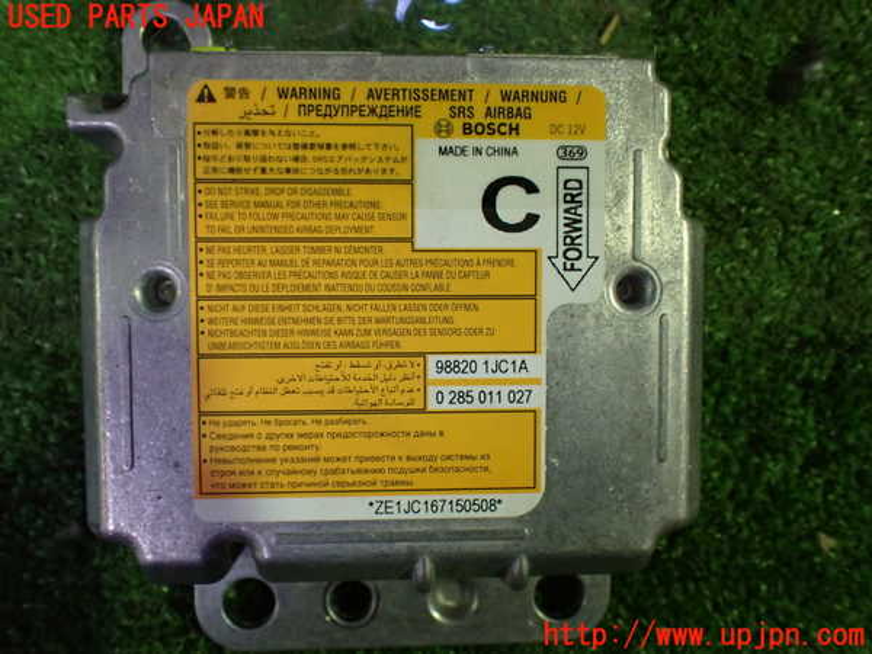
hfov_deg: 60.0
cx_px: 436
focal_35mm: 30
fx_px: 756
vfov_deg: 46.8
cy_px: 327
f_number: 2.3
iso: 800
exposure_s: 1/125
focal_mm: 5.4
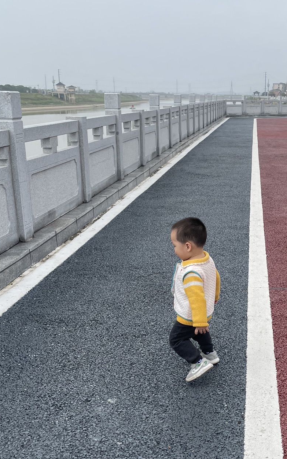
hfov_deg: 28.7
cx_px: 223
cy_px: 284
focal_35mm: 44
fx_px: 551
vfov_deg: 44.9
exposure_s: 1/3205
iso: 32
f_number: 1.6
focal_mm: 4.2
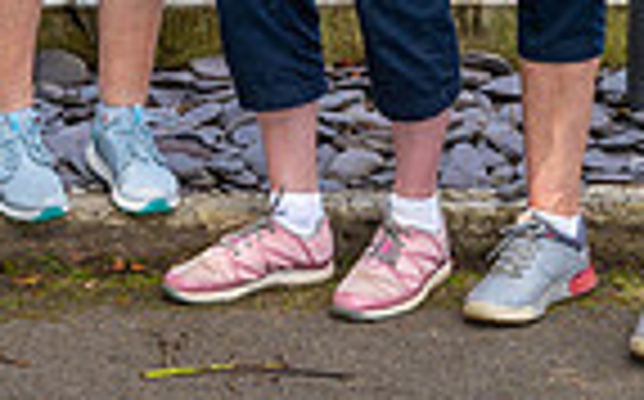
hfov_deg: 13.1
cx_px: 209
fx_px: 2805
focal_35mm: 160
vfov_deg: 7.6
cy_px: -571
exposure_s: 1/100
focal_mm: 50
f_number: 7.1
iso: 160
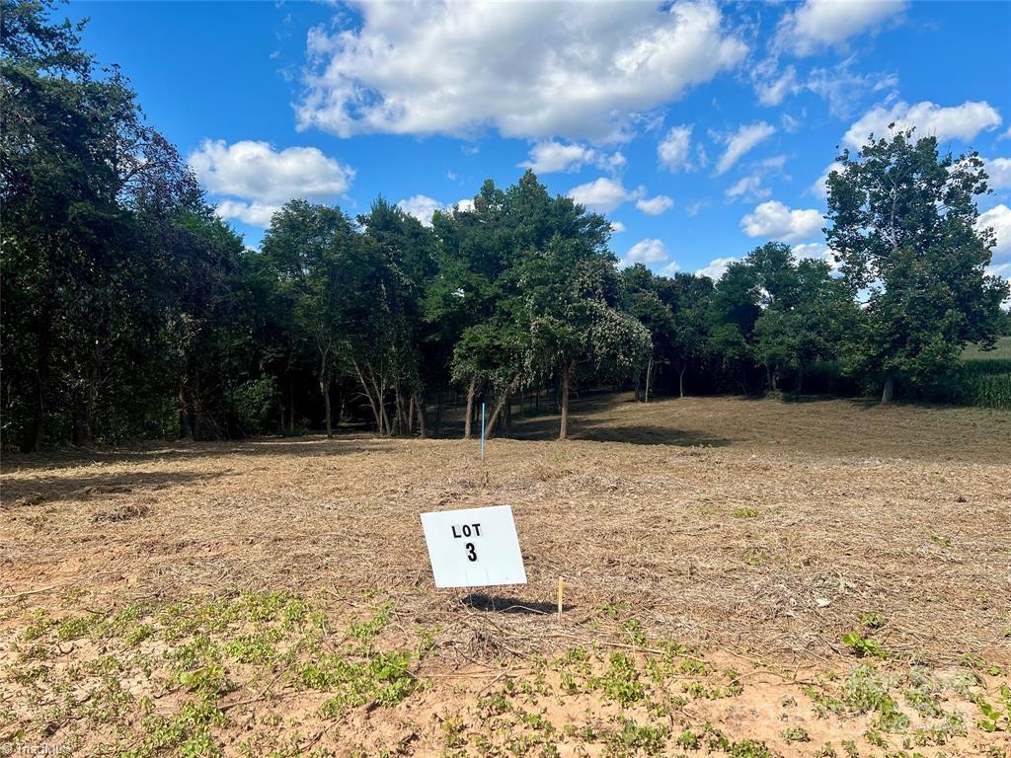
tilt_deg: -1.8
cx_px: 506
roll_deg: +0.2
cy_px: 379
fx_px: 759
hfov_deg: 67.3
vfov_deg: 53.1
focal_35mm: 26
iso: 50
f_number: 1.5
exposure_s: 1/3460
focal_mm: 5.7
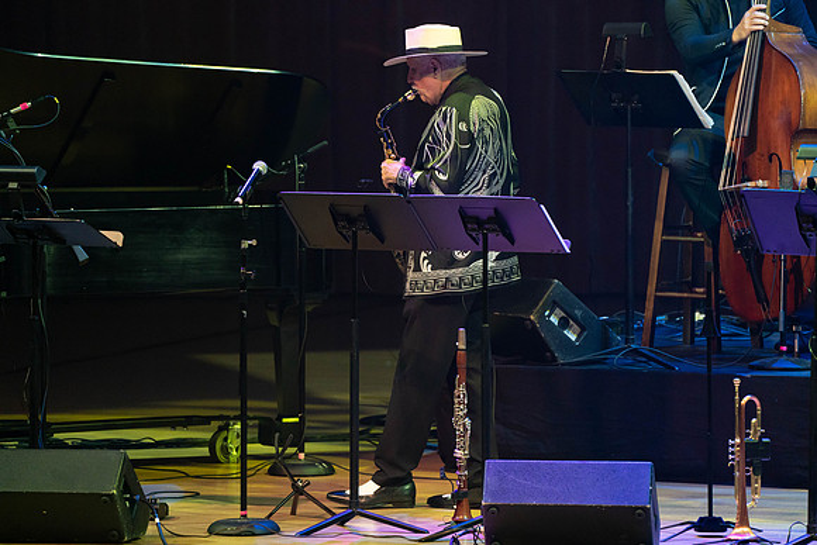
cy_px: 272
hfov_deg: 5.2
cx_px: 408
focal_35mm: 400
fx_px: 9079
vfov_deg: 3.4
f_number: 5.6
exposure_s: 1/160
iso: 2500
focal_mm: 400
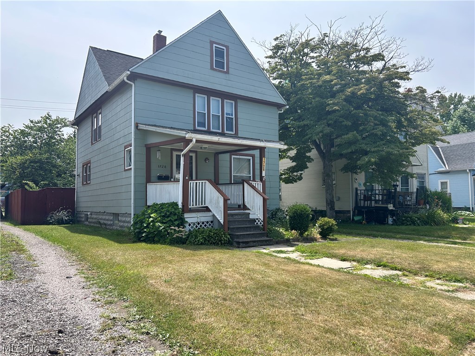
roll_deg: +2.0
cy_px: 178
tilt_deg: +4.3
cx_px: 238
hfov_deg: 67.3
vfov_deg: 53.1
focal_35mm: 26
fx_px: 357
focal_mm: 5.7
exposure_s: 1/2994
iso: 50
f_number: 1.5
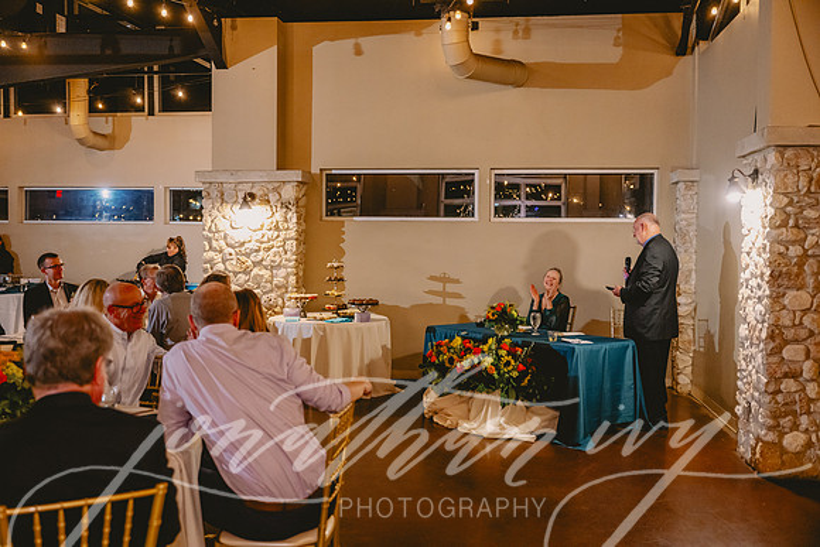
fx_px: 786
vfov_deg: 38.4
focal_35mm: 34
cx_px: 410
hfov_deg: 55.1
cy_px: 274
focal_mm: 34.5
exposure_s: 1/100
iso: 3200
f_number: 2.8
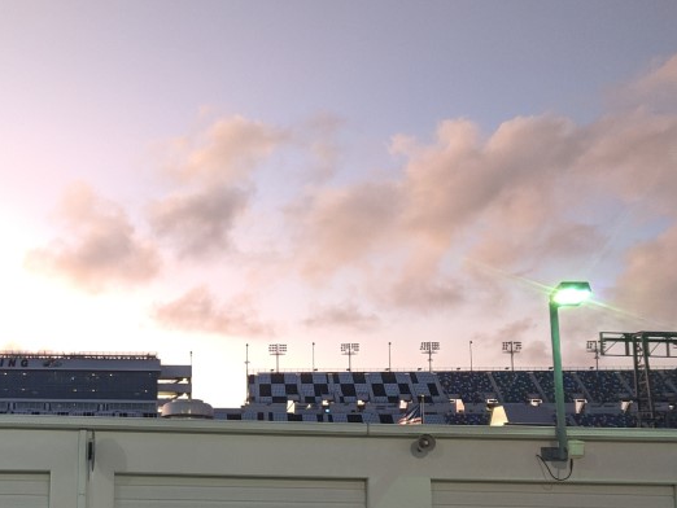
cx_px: 77
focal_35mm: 51
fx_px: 998
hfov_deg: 35.4
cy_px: 372
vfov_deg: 28.2
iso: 490
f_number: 2
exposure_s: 1/60
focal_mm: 4.67
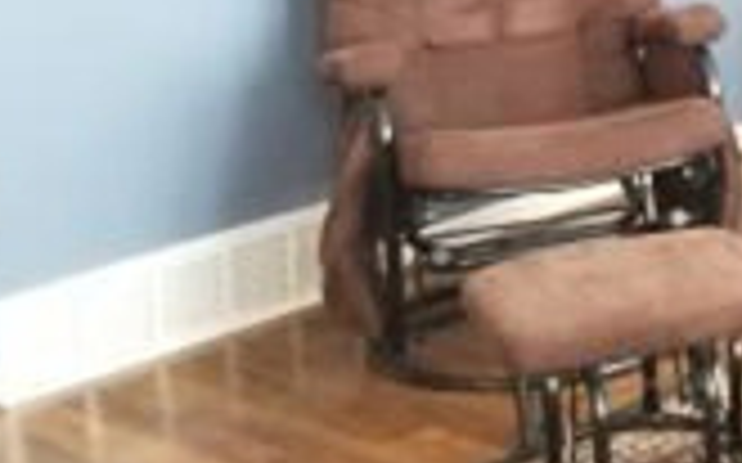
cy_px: -166
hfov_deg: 18.3
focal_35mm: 107
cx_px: 935
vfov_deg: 11.8
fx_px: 2163
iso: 800
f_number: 1.7
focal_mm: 4.25
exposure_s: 1/40
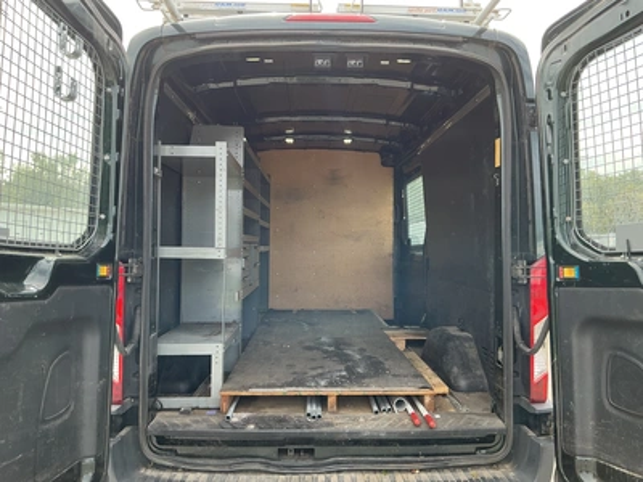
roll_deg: +0.2
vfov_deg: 49.7
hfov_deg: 63.4
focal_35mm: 28
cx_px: 322
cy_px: 241
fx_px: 520
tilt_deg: +1.9
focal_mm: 3
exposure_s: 1/196
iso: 25
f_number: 1.8
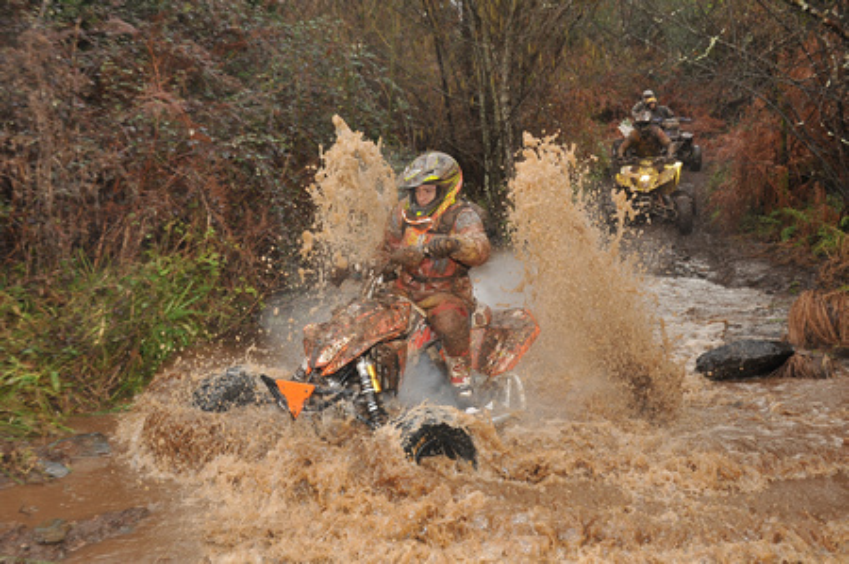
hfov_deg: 41.2
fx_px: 1131
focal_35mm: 48
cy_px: 282
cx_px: 424
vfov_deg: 28.0
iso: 500
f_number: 5.6
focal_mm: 32
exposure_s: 1/320
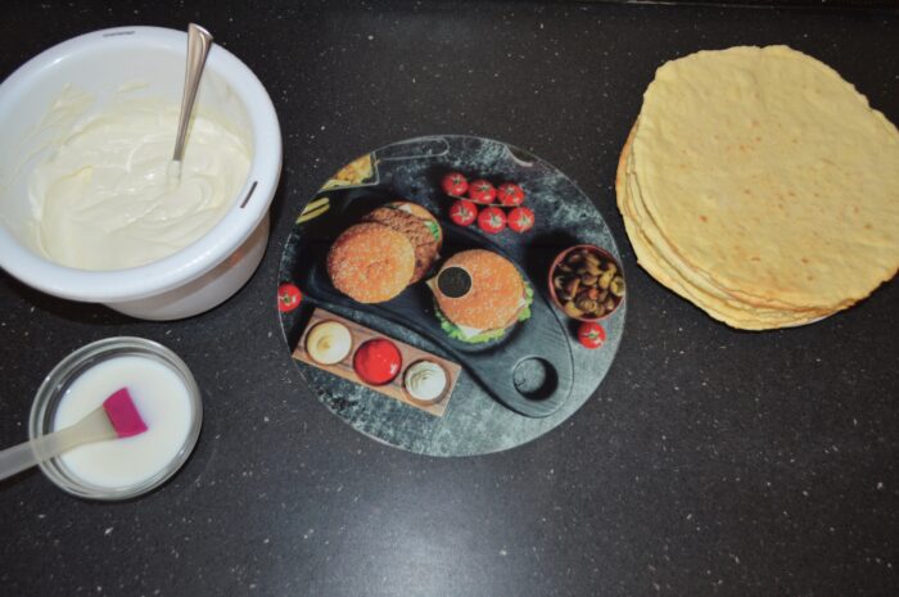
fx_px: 748
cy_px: 298
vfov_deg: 43.5
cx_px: 450
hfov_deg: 62.0
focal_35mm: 30
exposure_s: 1/60
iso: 400
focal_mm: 20
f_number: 3.8
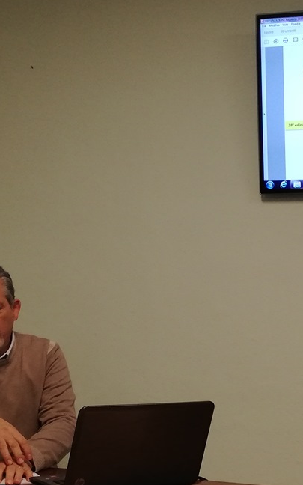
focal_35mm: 67
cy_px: 213
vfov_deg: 30.6
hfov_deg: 19.4
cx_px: 203
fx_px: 885
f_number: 2.2
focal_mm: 3.81
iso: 160
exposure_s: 1/50
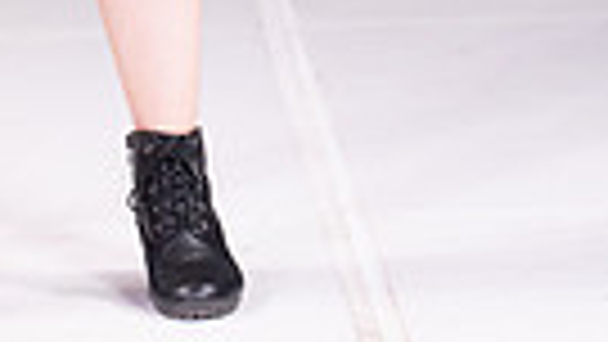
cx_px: 16
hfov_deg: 6.0
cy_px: -518
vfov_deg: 3.4
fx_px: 5740
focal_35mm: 356
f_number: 5.6
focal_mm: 102
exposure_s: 1/400
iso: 2000
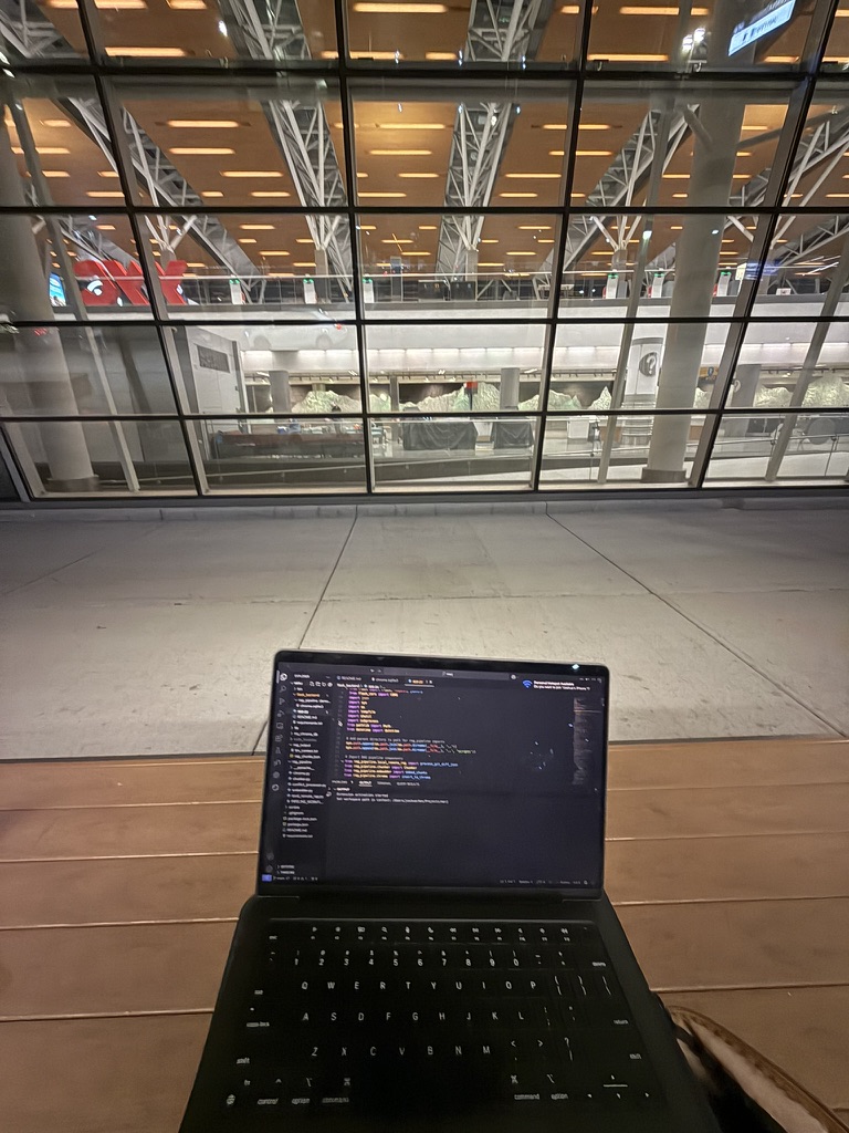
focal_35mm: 14
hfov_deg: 85.7
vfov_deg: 102.1
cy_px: 566
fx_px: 458
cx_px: 424
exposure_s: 1/40
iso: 1000
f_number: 2.2
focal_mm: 2.22
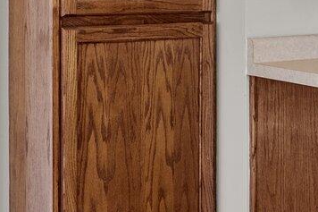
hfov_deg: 21.4
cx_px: -2
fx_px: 812
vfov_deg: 14.5
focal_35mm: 92
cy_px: -28
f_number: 8
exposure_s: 1/2
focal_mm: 16
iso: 400
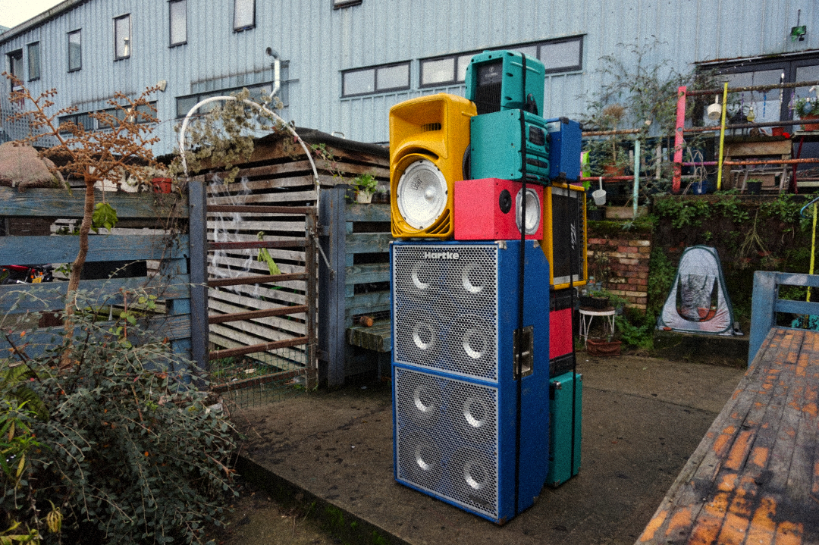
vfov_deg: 53.1
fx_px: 546
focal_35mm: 24
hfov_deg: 73.8
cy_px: 272
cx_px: 410
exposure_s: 1/125
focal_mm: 16
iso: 100
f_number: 3.5
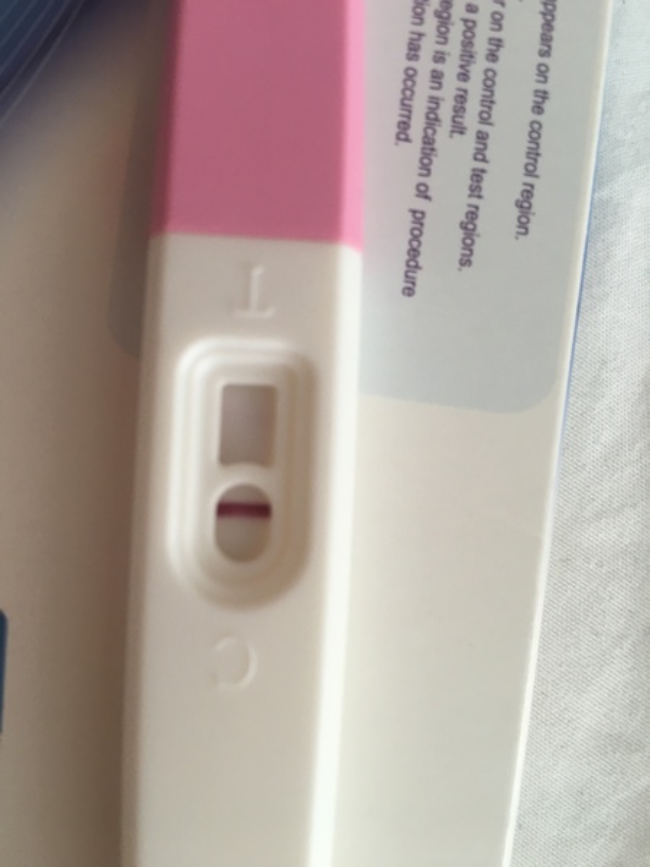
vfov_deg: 61.7
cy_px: 434
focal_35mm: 29
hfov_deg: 48.2
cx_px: 325
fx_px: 726
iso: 32
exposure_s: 1/33
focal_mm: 4.15
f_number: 2.2
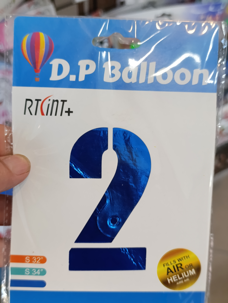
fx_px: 403
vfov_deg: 41.2
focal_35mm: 46
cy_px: 152
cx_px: 114
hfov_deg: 31.6
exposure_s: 1/100
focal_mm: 6.14
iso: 640
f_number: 1.6
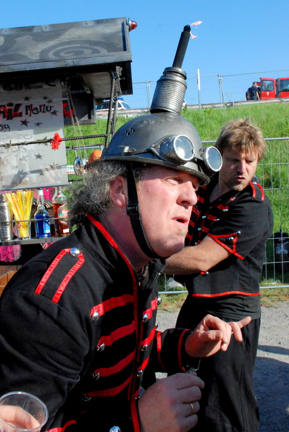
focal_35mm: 33
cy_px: 216
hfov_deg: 40.1
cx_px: 144
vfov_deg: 57.2
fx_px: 396
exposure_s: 1/640
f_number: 13
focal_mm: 22
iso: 1250
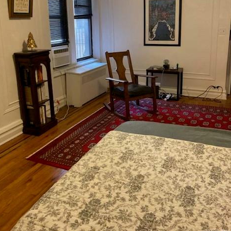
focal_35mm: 34
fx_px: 257
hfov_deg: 48.4
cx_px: 114
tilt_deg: -8.4
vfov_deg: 47.7
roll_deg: +0.8
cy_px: 77
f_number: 1.8
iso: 250
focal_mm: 3.99
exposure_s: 1/40
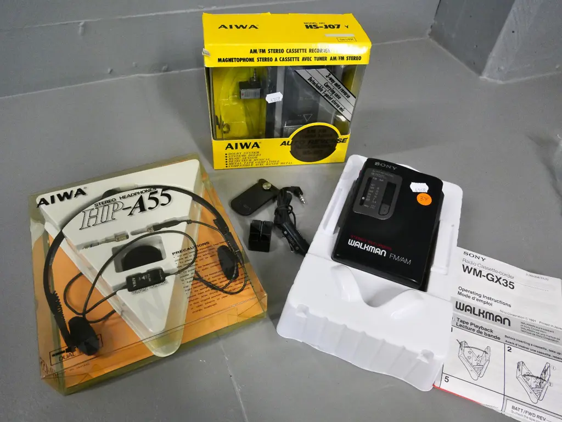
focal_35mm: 24
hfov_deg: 71.6
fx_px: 390
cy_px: 211
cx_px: 281
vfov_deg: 56.8
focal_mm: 12
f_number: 5
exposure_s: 1/125
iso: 3200
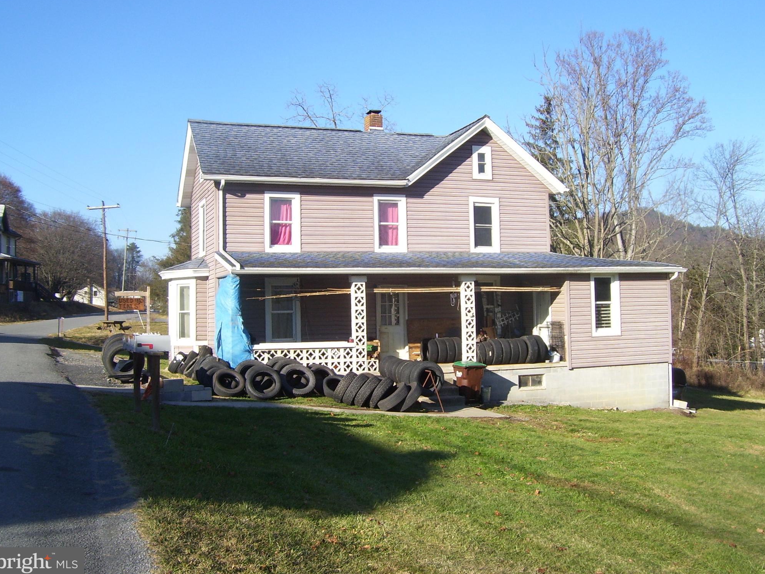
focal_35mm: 37
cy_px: 284
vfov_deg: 38.7
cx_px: 381
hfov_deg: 50.1
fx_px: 818
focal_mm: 6
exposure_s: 1/350
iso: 80
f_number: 4.8
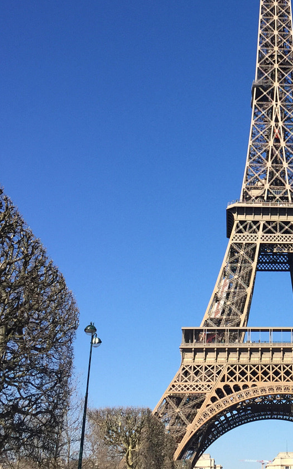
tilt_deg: +24.0
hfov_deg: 21.4
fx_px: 741
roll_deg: +0.6
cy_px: 190
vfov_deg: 35.0
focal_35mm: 58
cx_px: 306
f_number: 2.2
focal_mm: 4.15
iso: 32
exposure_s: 1/1883
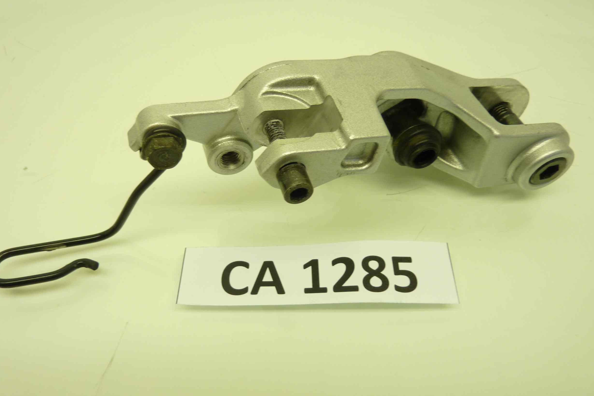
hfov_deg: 67.4
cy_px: 196
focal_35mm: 27
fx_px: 446
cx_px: 290
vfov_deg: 47.9
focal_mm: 4.1
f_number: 3.3
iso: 80
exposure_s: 1/30
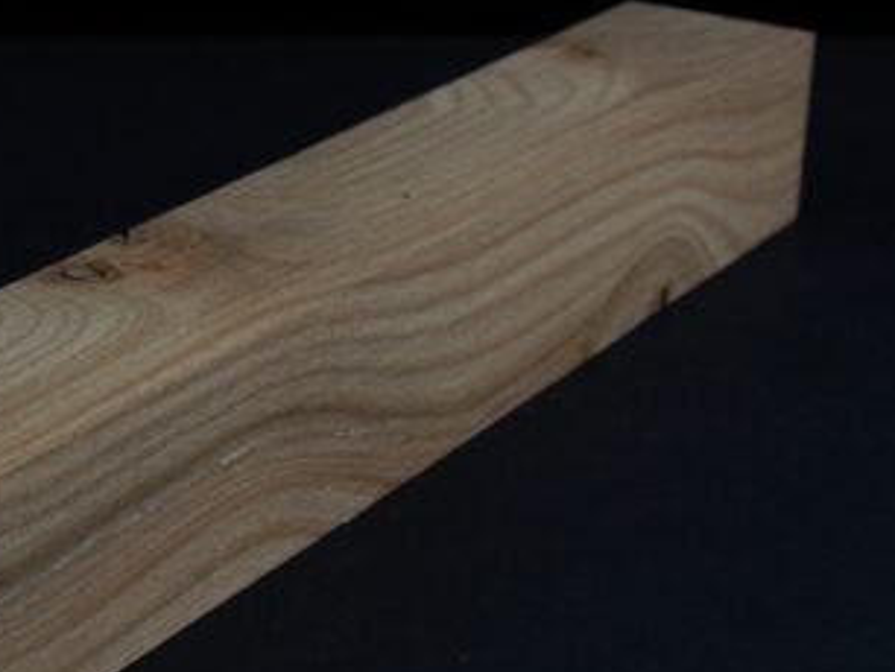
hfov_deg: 20.5
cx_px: 132
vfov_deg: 15.7
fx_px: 2432
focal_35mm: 94
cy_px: 389
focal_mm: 8.6
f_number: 3.7
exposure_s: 1/250
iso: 200
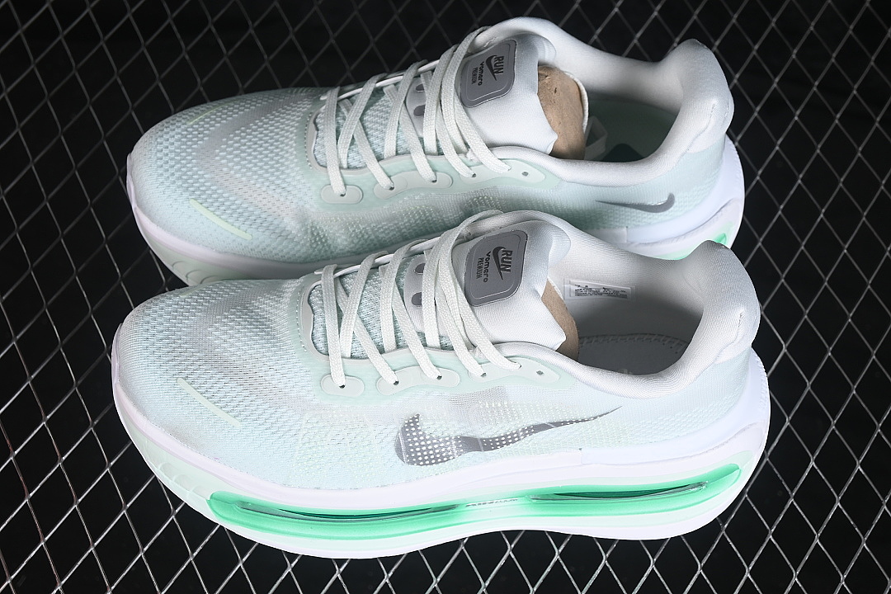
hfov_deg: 27.0
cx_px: 446
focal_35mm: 75
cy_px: 297
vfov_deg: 18.2
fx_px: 1856
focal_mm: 50
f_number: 7.1
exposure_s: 1/80
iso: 160
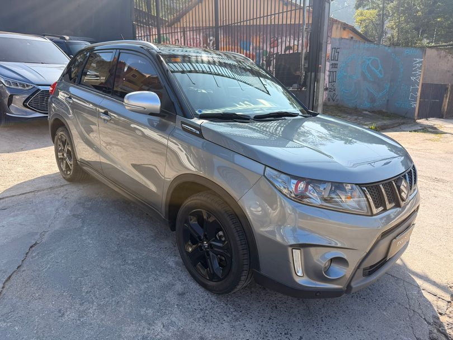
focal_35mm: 24
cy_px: 170
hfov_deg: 71.6
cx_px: 226
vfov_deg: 56.8
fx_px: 314
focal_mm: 6.76
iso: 80
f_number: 1.78
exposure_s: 1/1522
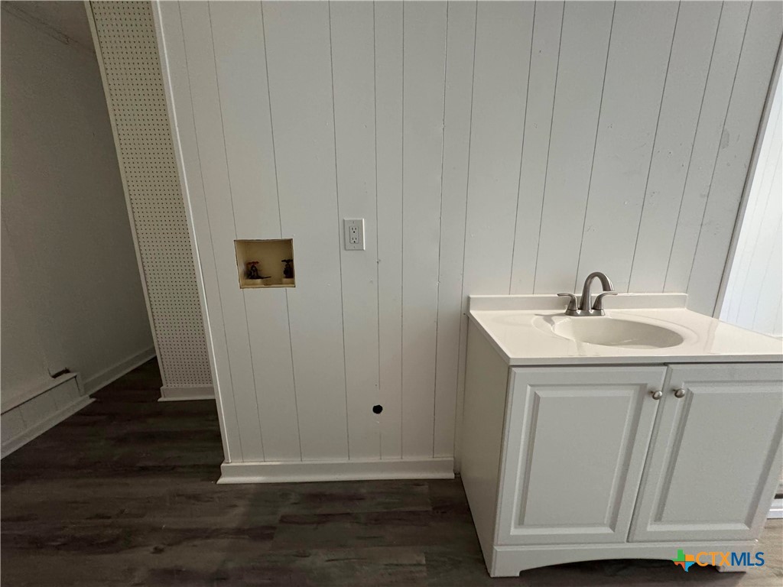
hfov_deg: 102.1
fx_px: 317
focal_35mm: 14
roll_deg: +0.1
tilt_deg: -12.5
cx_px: 392
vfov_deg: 85.7
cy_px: 294
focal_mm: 2.22
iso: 500
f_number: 2.2
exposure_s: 1/60
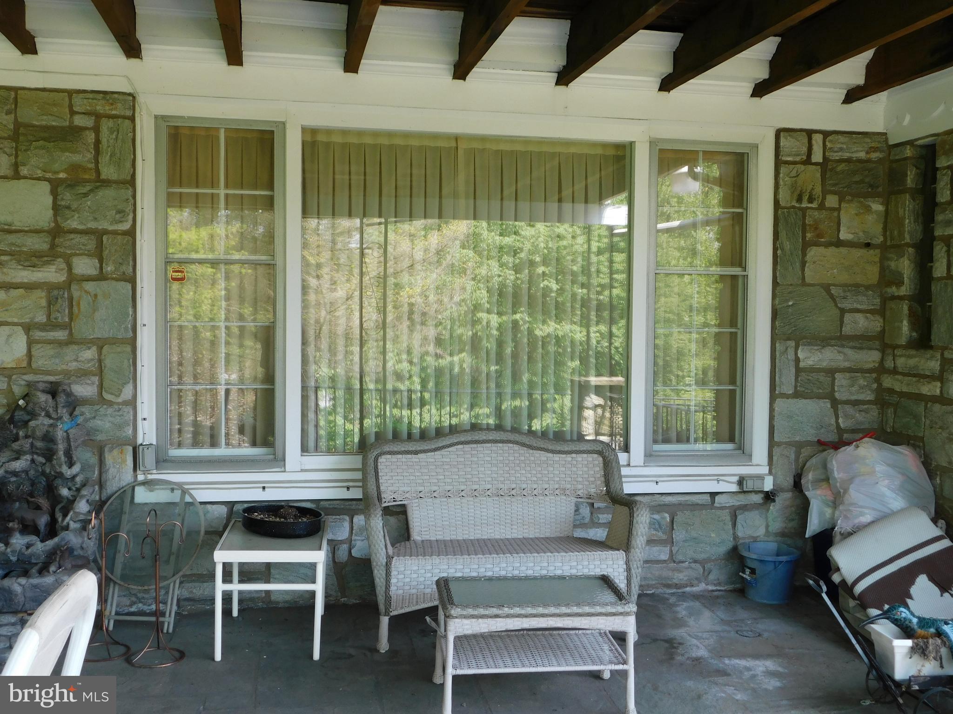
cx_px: 476
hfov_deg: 51.4
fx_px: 991
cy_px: 357
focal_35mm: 36
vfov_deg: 39.7
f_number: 3.5
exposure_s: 1/60
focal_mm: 6.3
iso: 125
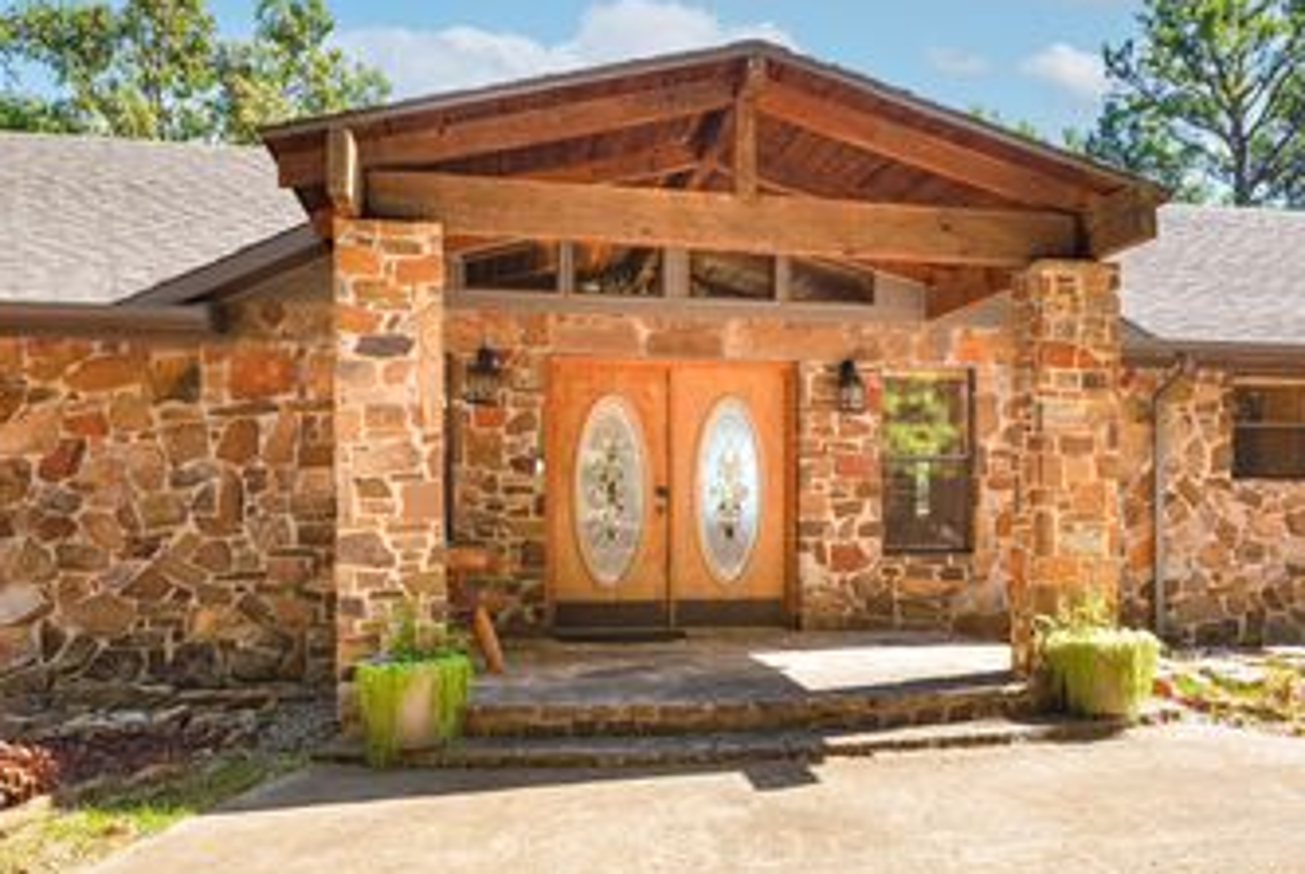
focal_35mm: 33
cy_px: 513
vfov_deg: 40.0
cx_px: 756
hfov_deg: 56.9
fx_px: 1198
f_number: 7.1
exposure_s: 1/100
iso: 100
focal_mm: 22
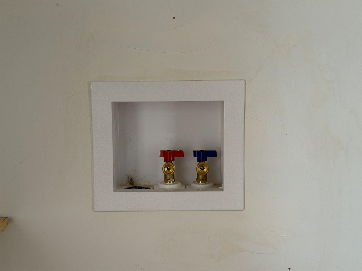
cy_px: 136
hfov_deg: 39.7
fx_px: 502
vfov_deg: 30.3
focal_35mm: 48
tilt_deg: -7.7
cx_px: 181
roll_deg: +1.0
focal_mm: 6.76
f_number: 1.78
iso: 125
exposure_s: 1/60
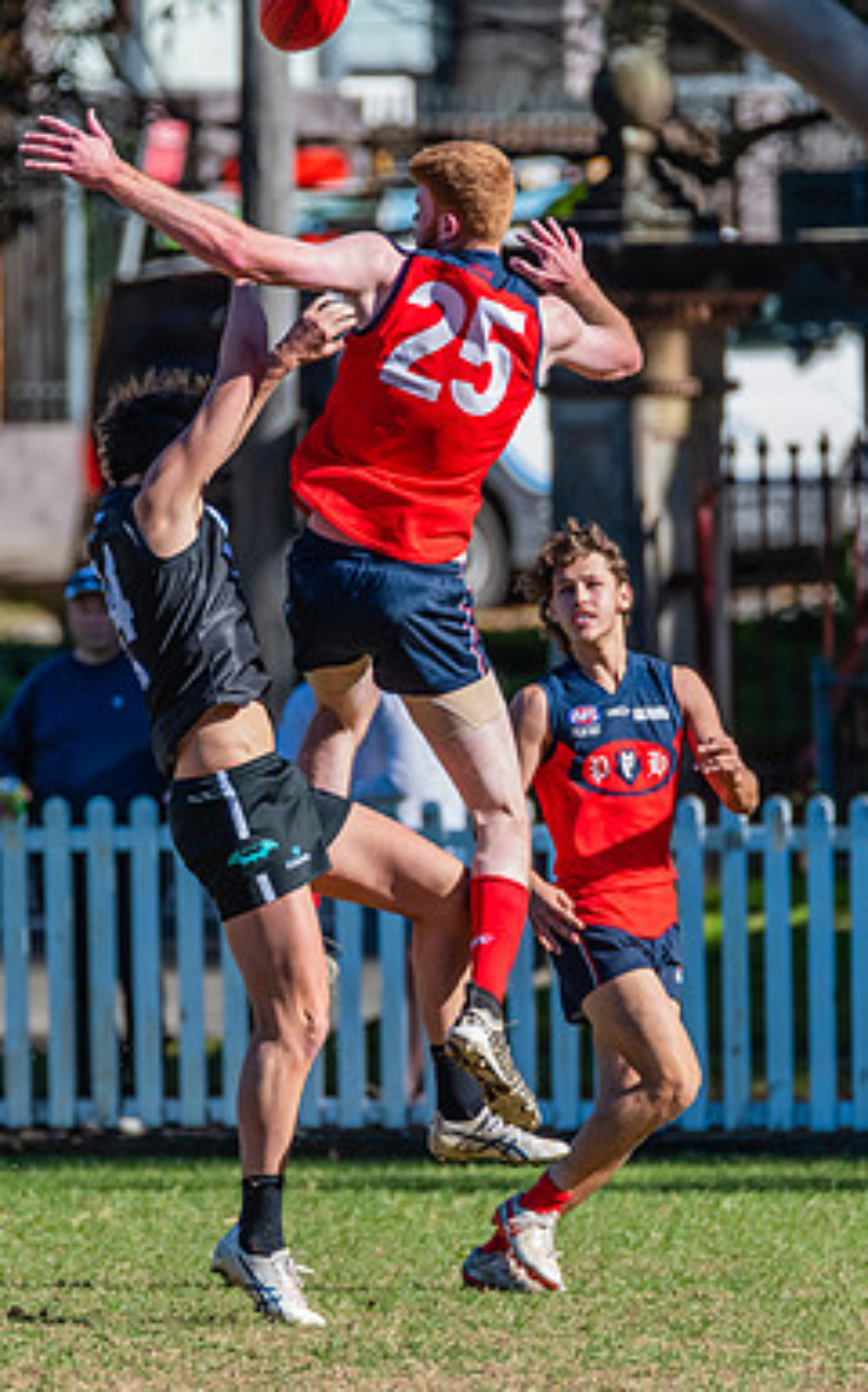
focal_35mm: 917
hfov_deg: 1.4
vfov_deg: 2.3
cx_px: 425
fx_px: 34773
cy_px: 743
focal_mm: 550
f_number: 7.1
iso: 800
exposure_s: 1/1600
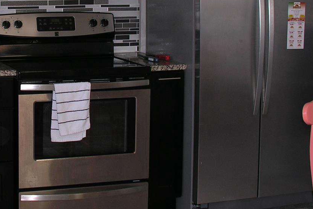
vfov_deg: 15.1
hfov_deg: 22.3
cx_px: 57
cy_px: 51
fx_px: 782
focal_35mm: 90
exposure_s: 1/60.1
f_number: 2.8
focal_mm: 8.9
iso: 50
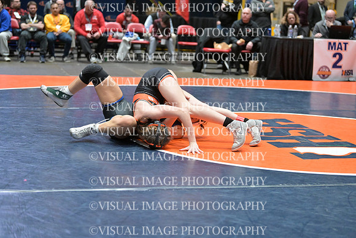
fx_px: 692
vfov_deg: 19.5
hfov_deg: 28.8
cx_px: 178
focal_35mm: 70
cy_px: 119
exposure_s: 1/800
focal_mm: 70
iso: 6400
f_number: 2.8
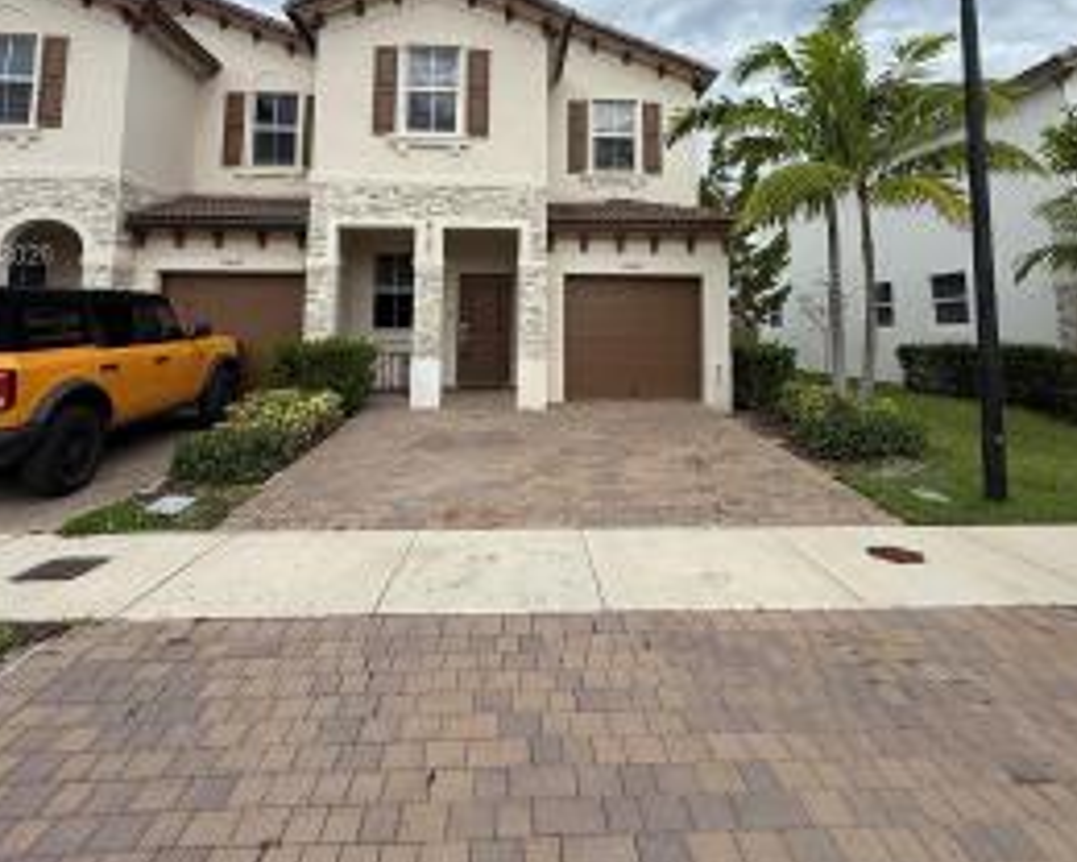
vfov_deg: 63.1
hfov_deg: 77.6
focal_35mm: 21
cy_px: 257
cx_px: 559
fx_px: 669
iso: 50
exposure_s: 1/1745
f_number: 2.2
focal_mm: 2.22
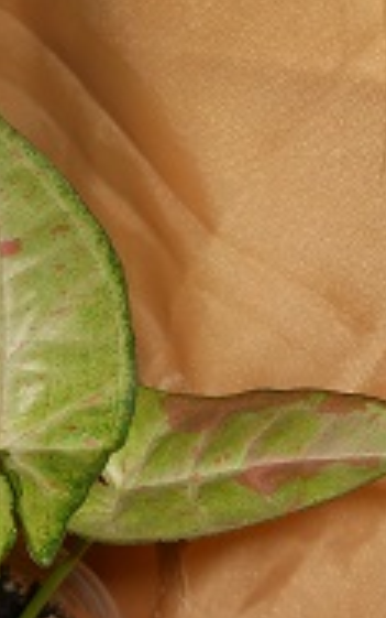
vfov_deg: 21.9
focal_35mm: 93
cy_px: 519
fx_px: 1564
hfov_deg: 13.6
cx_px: -96
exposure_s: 1/30
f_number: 5.5
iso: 80
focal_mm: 6.72
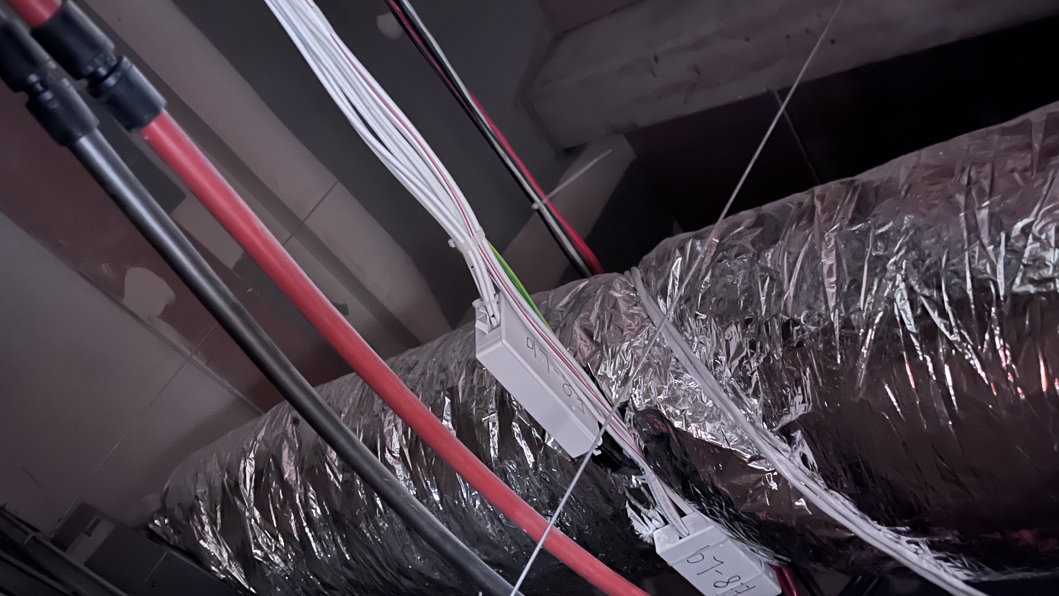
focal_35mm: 29
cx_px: 522
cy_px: 398
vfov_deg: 39.7
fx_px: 814
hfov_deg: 66.1
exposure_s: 1/5
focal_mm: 5.1
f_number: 1.6
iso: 2500
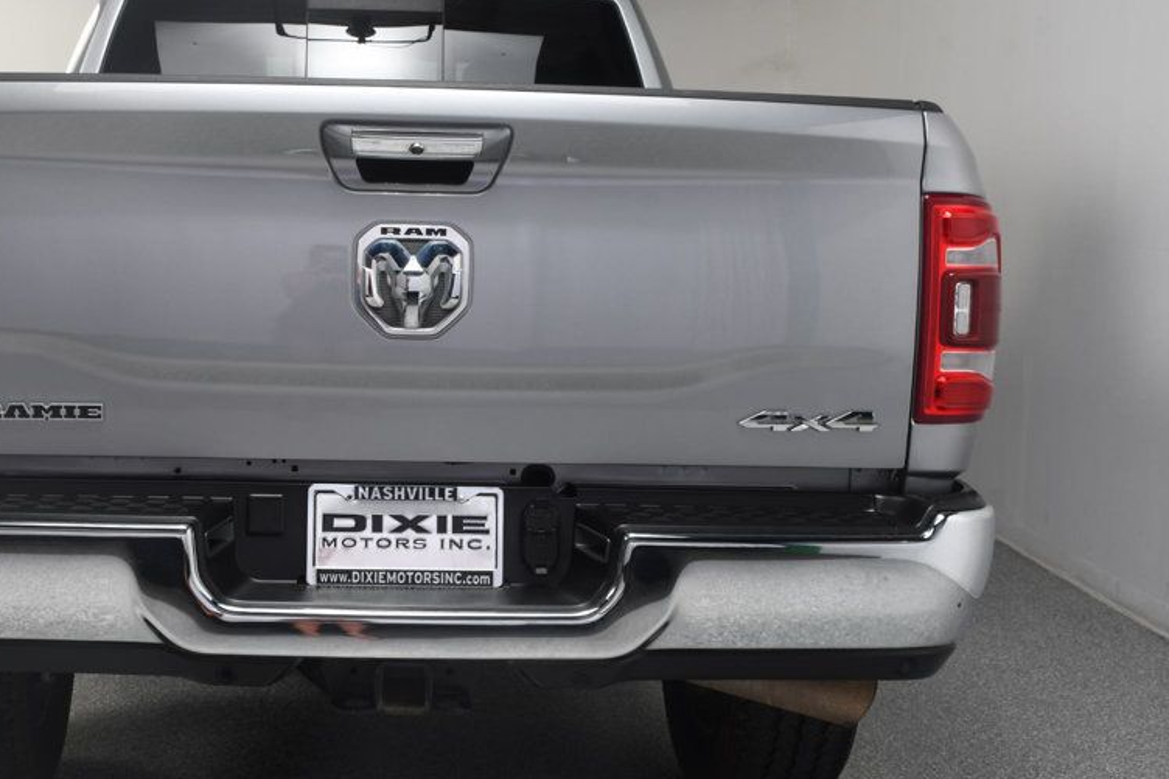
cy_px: 351
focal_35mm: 49
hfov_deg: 40.0
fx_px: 1591
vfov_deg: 27.5
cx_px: 412
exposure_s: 1/160
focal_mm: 24
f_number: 10
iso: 100
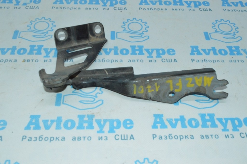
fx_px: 278
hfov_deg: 48.0
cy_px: 82
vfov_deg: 33.0
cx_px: 124
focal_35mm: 40
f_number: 25
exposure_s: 1/30
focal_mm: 27
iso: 2200
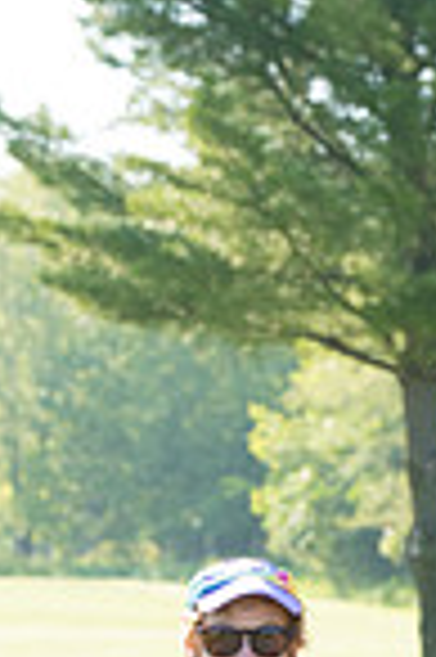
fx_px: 5717
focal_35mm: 314
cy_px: 900
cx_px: 238
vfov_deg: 6.5
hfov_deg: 4.4
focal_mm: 102
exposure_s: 1/1250
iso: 1250
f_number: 5.6
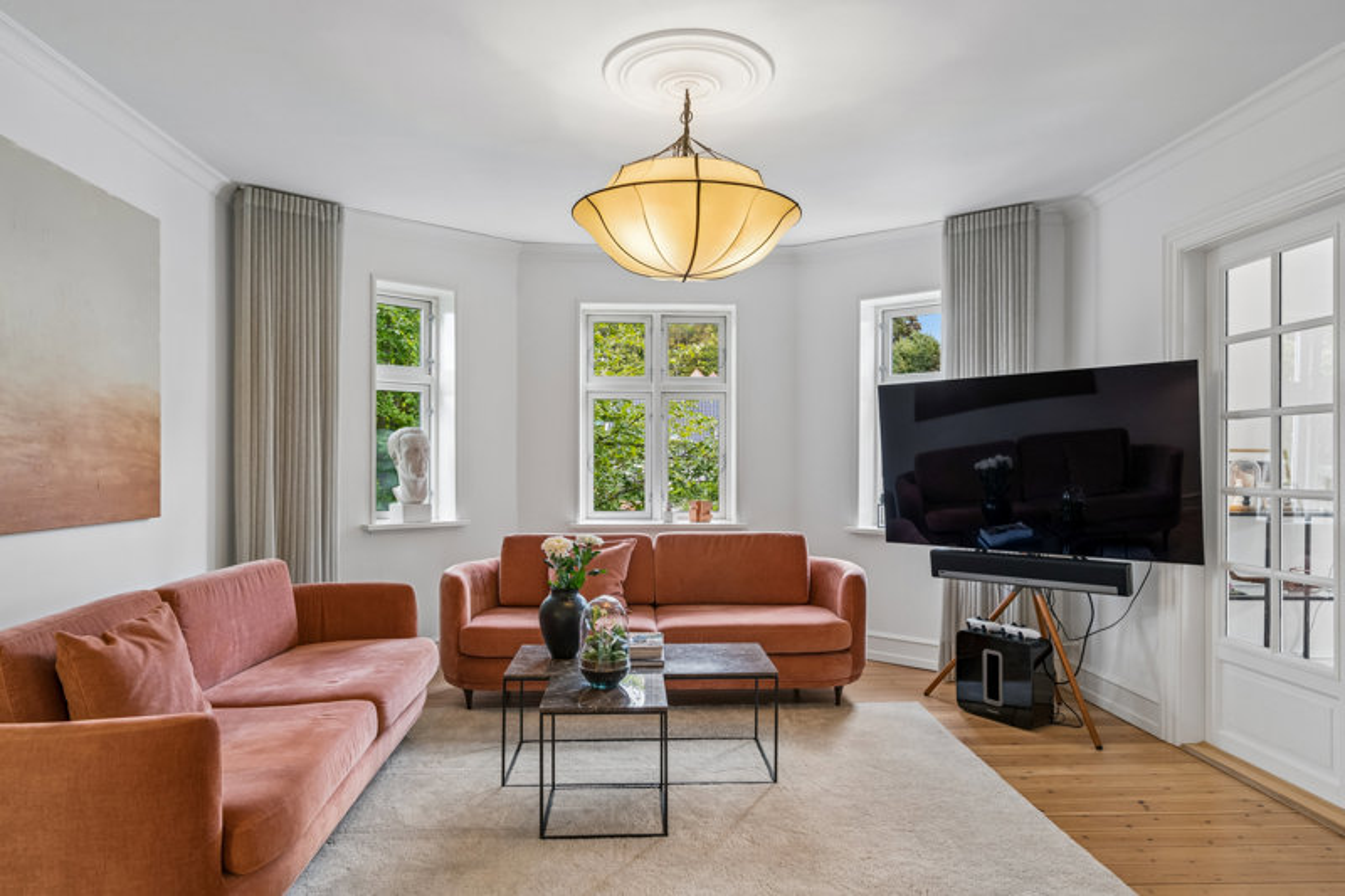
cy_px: 448
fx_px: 784
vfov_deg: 59.5
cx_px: 672
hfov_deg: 81.2
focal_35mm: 21
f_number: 7.1
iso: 800
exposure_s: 1/50
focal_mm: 21
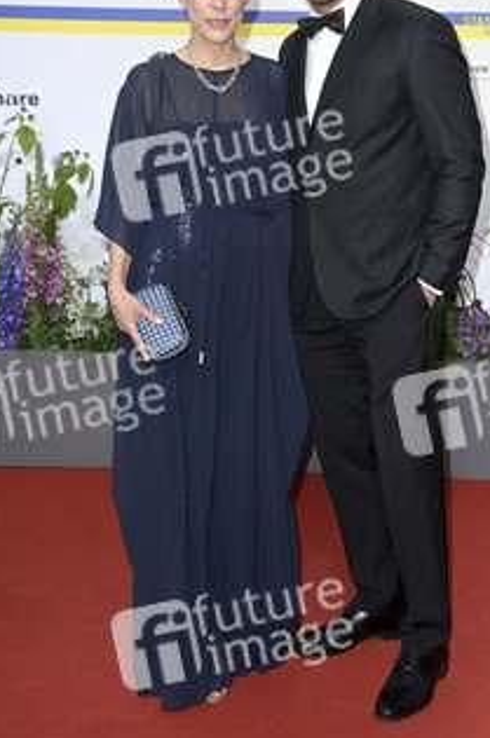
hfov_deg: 22.1
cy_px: 283
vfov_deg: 32.8
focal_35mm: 61
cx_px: 300
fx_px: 1249
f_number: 6.3
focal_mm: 48
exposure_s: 1/250
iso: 640
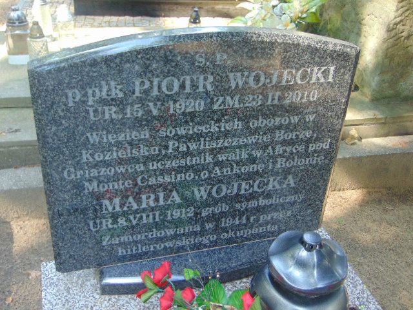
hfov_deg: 44.8
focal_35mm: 42
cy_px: 155
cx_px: 206
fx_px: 501
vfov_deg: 34.3
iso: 100
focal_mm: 7.6
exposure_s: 1/40
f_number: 3.3
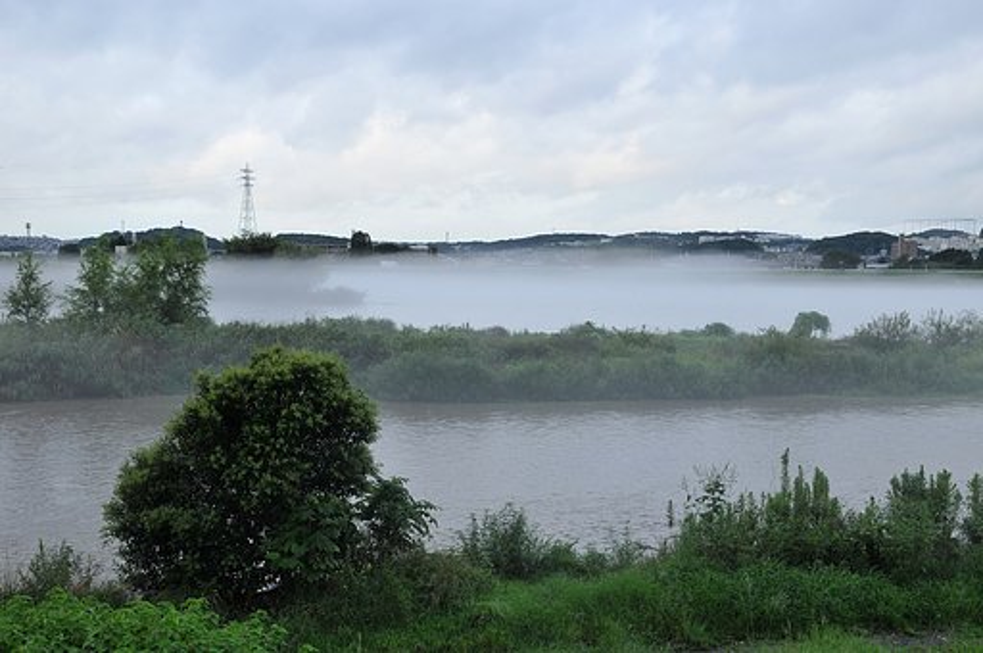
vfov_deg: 34.1
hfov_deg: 49.6
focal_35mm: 39
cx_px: 492
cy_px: 326
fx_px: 1064
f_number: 8
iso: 400
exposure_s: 1/125
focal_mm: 26
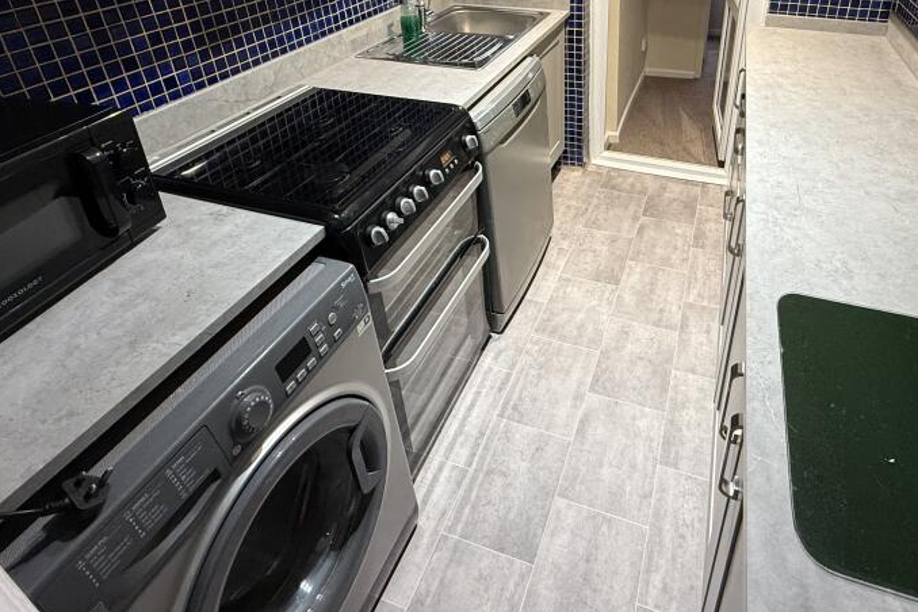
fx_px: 561
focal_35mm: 22
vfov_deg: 53.2
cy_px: 118
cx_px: 565
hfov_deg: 77.4
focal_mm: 2.22
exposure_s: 1/50
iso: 200
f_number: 2.2
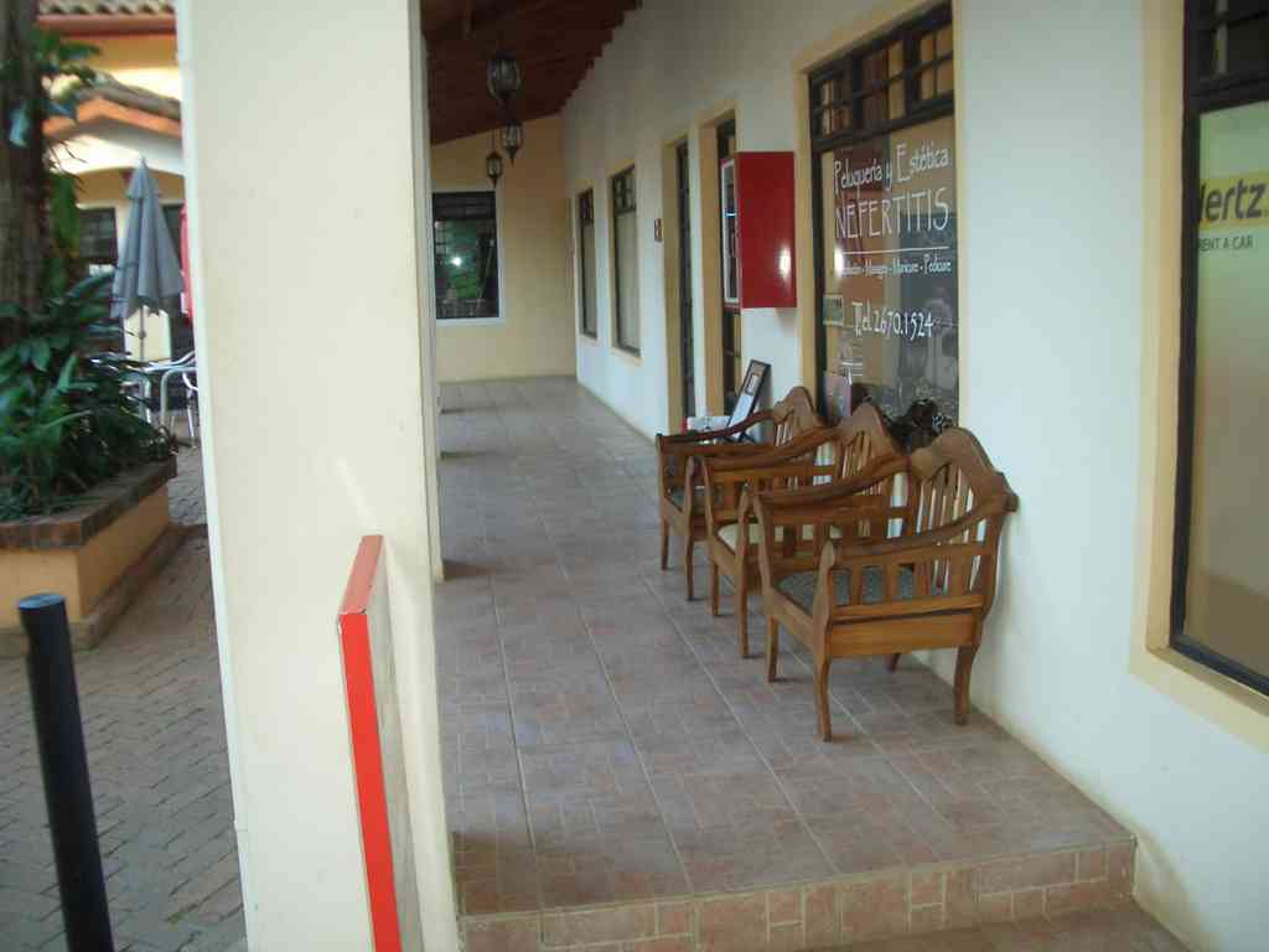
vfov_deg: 40.7
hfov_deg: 52.6
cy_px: 476
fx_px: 1283
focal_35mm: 35
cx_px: 634
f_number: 2.6
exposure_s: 1/100
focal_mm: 5.8
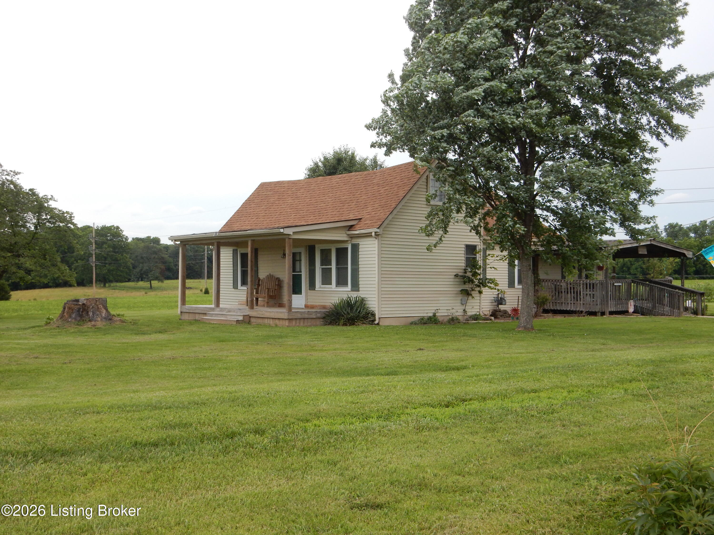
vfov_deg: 33.6
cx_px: 357
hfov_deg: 43.9
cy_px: 268
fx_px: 887
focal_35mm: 43
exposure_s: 1/100
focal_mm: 7.6
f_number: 4.2
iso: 180
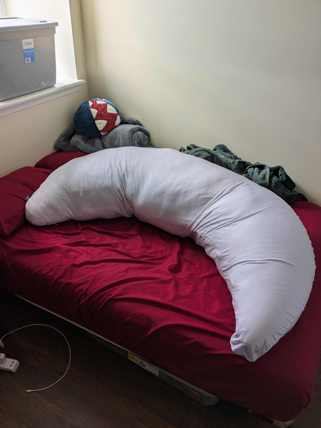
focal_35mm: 25
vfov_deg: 69.4
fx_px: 309
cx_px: 160
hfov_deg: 54.9
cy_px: 214
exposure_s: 1/60
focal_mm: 5.43
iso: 59
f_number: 1.89
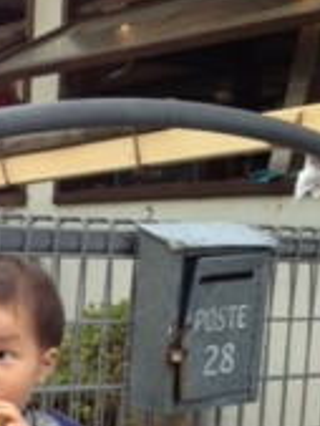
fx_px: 1145
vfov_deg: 20.6
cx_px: -98
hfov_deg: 15.2
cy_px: 388
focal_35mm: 93
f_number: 2.4
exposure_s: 1/120
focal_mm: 4.28
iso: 50
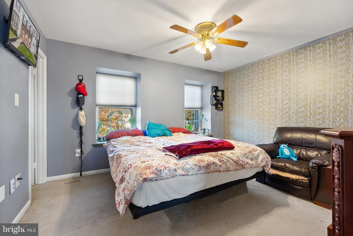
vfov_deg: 77.3
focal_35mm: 15
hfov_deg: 100.4
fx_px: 147
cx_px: 176
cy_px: 118
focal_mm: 10
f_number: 8
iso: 640
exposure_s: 1/4
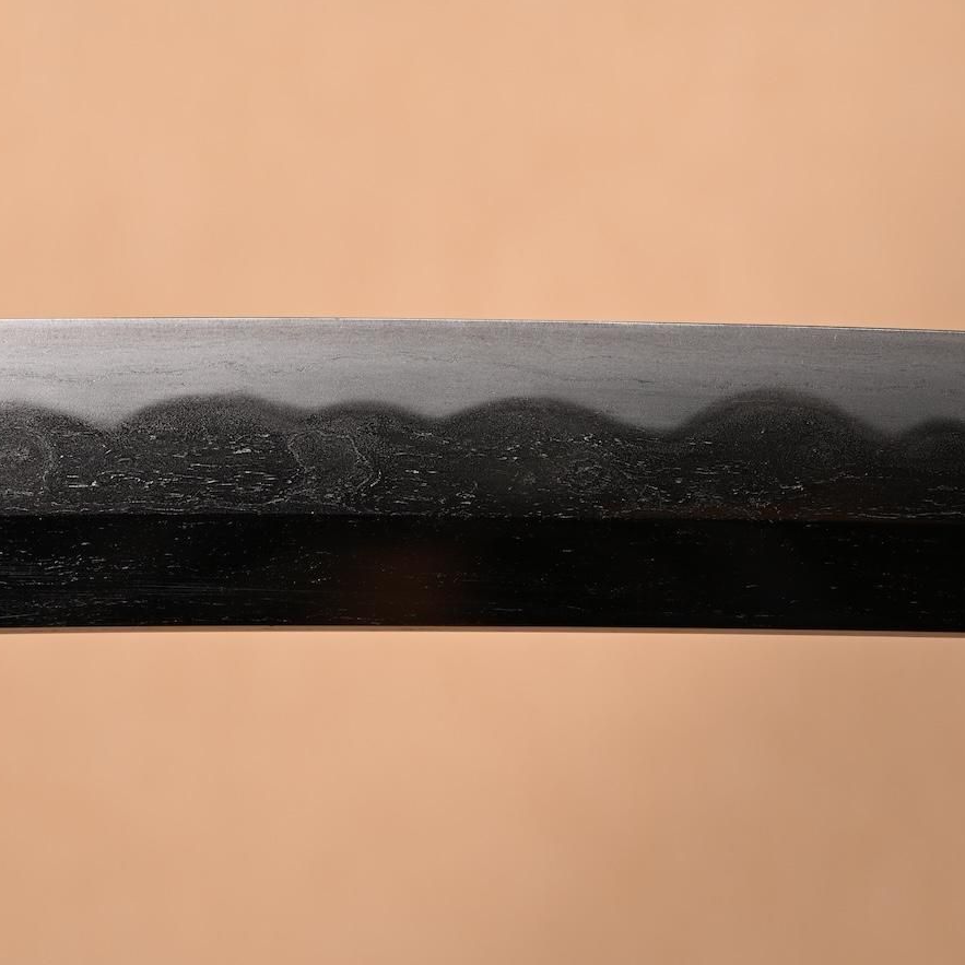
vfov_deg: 10.9
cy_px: 470
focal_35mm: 160
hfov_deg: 10.9
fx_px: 5036
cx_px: 423
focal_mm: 79
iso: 100
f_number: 5.3
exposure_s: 1/3
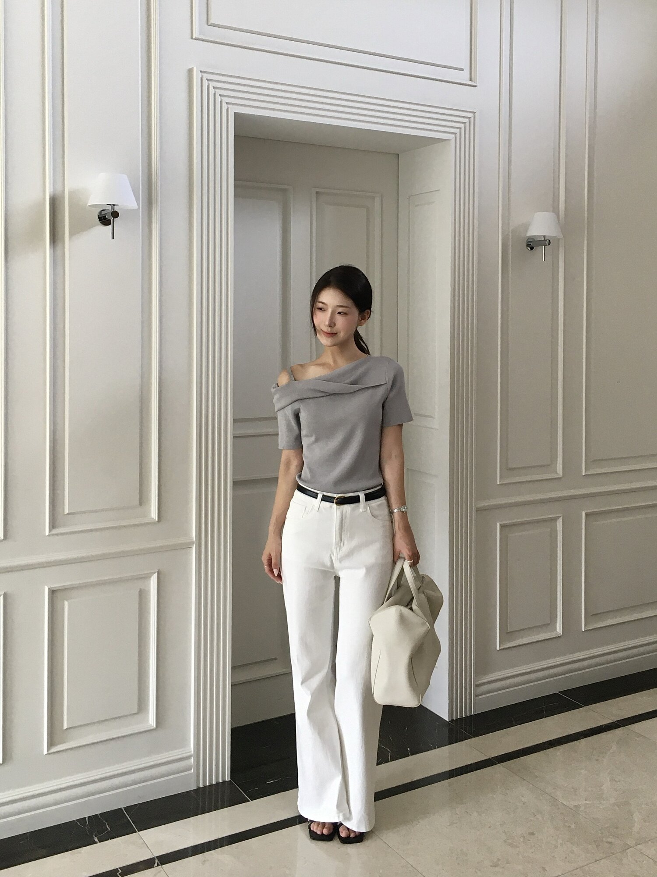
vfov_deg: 61.7
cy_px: 438
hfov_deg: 48.2
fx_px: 734
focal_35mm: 29
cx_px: 328
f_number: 2.2
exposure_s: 1/40
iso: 32
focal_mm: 4.15
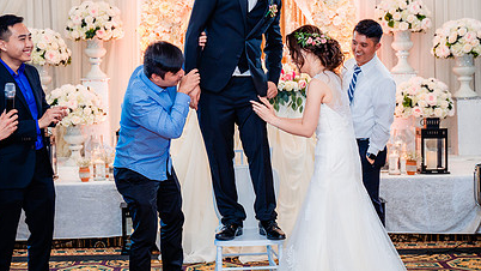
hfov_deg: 33.8
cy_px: 117
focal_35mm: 62
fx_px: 791
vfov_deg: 19.4
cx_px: 227
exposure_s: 1/160
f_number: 3.5
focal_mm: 41
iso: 1000
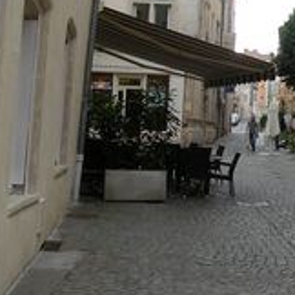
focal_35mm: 75
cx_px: 366
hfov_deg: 21.2
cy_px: 63
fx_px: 723
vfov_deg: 22.8
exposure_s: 1/103
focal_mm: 4.7
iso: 64
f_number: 4
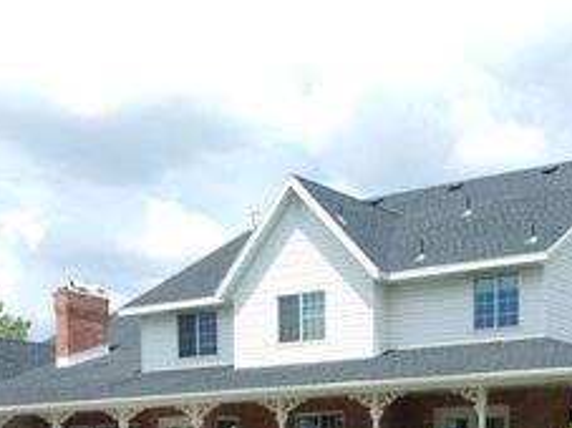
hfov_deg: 31.0
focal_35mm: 62
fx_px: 1024
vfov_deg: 21.0
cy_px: 587
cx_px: 383
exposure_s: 1/400
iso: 125
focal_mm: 4
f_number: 6
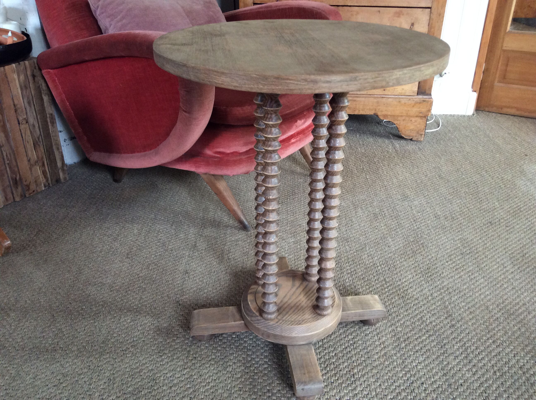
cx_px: 268
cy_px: 200
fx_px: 495
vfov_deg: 44.1
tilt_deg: -27.5
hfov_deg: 56.9
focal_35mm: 32
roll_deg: +0.7
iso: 125
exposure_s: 1/25
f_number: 2.4
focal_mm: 3.3
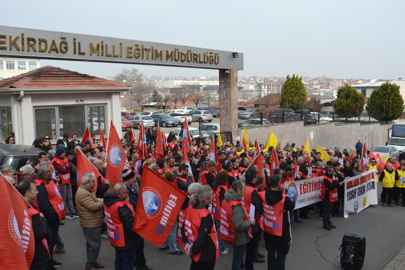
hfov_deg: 58.7
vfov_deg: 41.1
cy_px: 139
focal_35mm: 32
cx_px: 202
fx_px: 360
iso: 100
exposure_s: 1/200
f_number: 7.1
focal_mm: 18
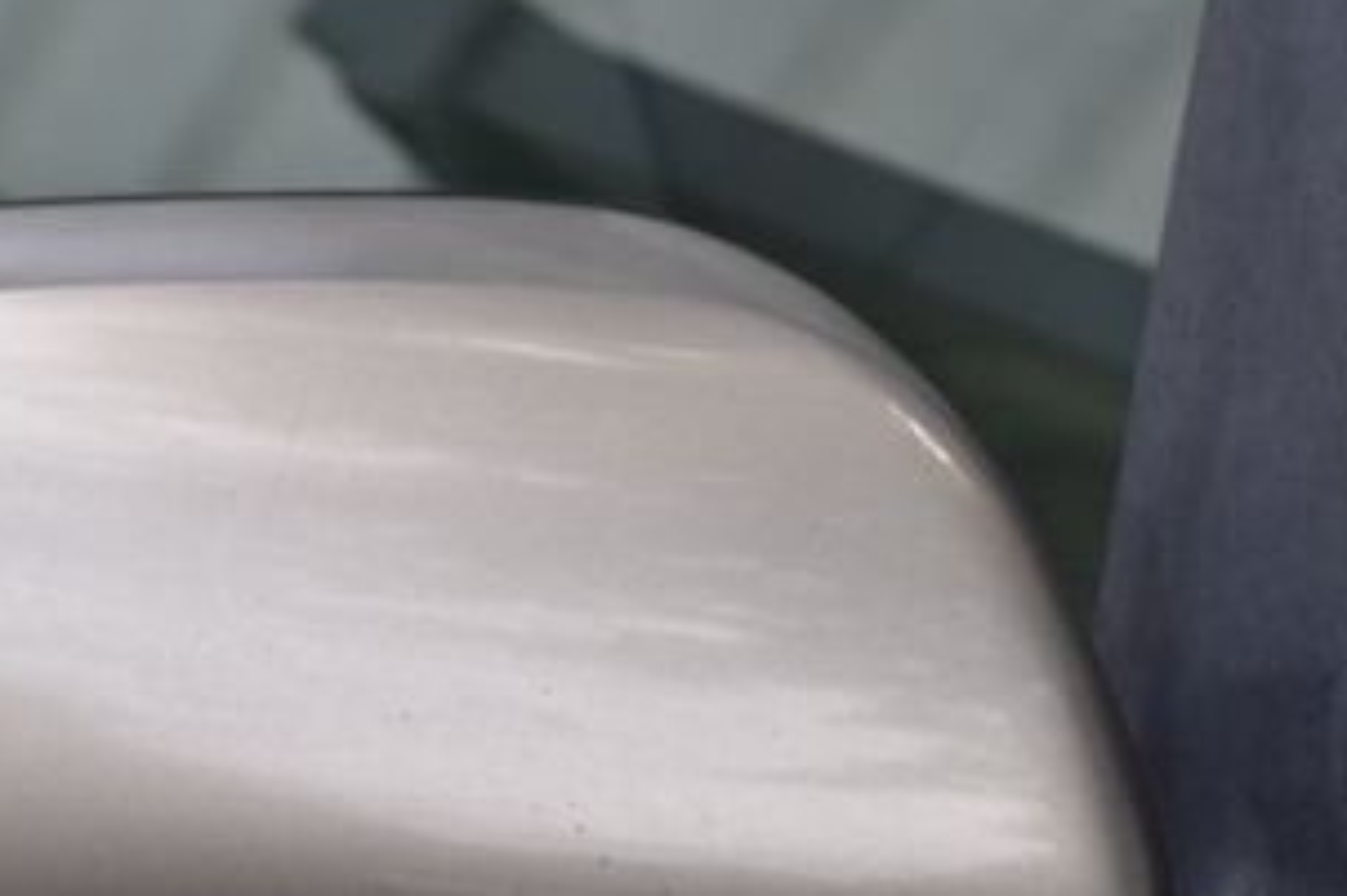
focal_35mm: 175
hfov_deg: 11.7
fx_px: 6546
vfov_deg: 7.8
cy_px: 611
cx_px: 665
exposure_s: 1/250
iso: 400
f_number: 10
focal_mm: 55
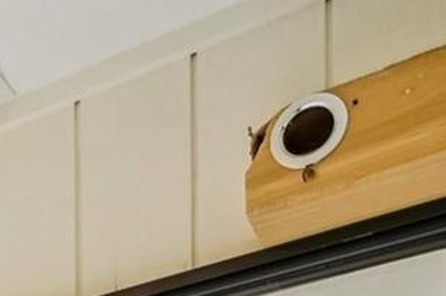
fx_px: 903
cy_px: 723
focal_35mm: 73
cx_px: -189
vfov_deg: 13.4
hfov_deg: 23.3
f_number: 8
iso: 400
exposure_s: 1/80
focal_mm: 14
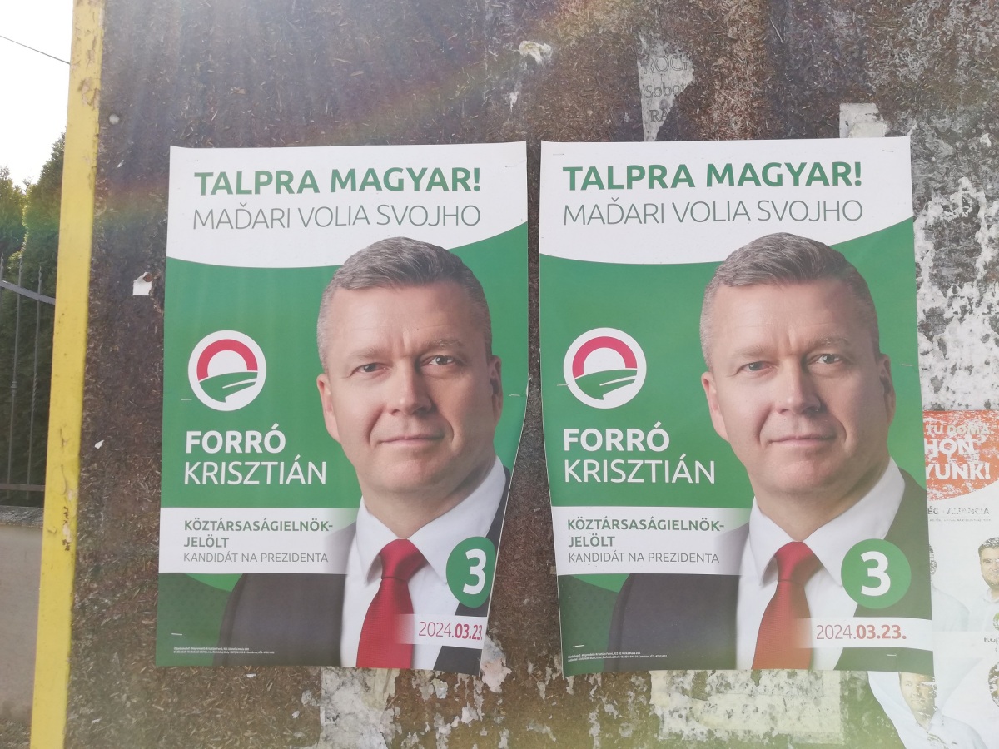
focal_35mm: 26
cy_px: 374
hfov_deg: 67.3
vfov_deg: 53.1
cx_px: 500
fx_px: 750
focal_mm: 3.81
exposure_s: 1/349
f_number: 2.2
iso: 50
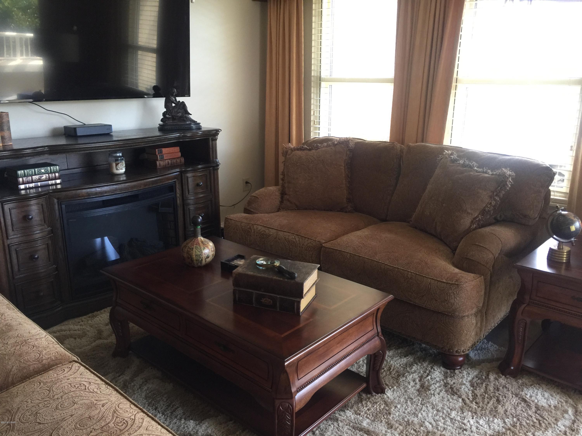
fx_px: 488
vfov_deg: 48.2
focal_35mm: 29
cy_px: 218
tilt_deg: -16.5
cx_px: 291
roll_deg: -0.5
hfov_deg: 61.7
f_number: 2.2
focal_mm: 4.15
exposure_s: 1/15
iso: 80
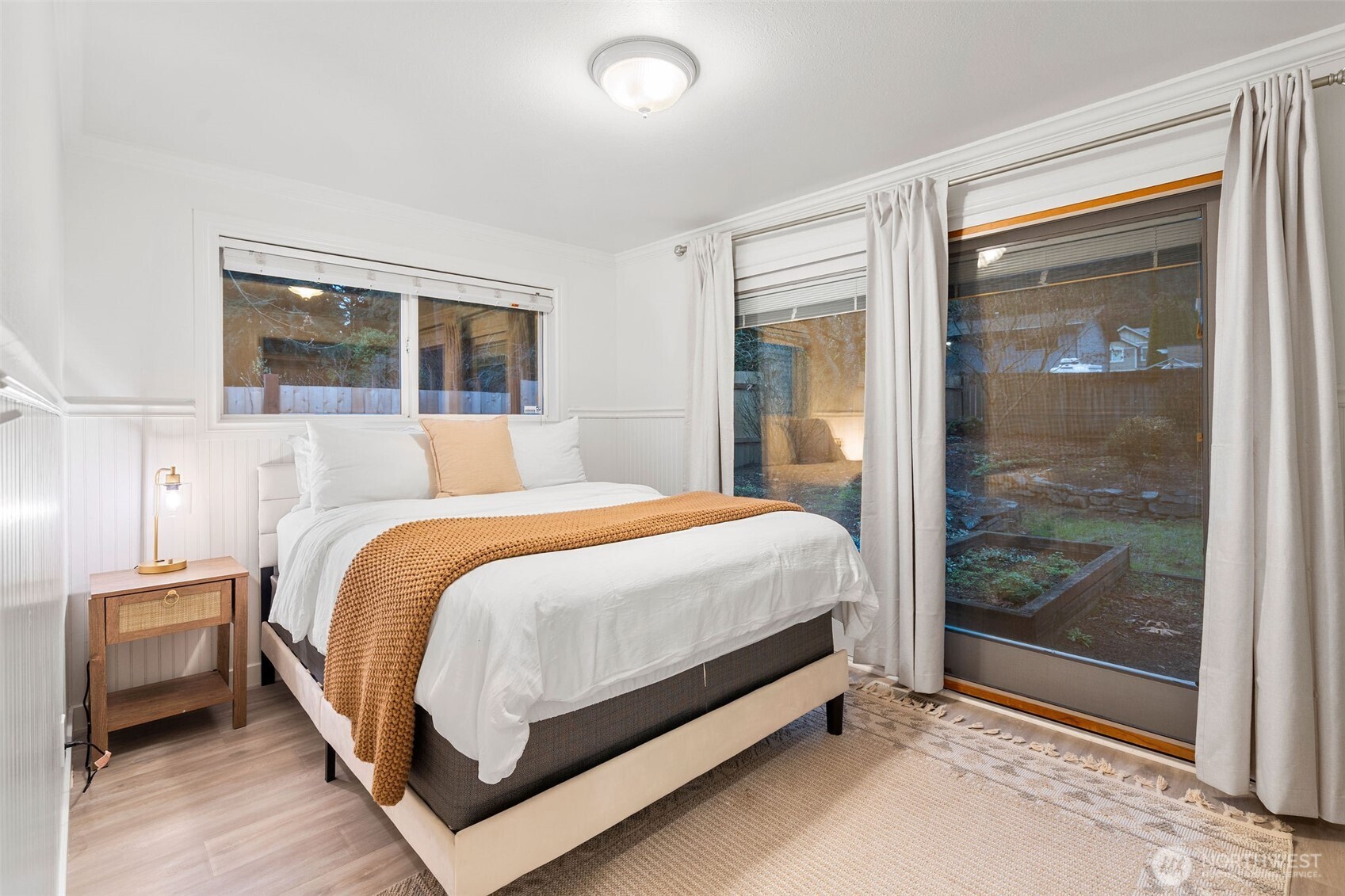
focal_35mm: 16
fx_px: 598
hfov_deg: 96.7
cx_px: 672
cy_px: 448
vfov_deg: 73.7
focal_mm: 16
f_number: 7.1
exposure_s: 1/2
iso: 320
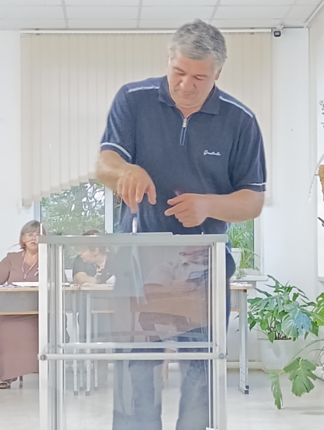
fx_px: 286
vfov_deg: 73.8
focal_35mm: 23
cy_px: 215
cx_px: 162
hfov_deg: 59.0
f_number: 1.6
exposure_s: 1/25
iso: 2500
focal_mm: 6.14
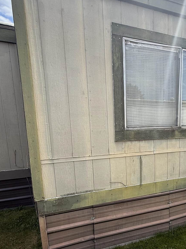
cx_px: 136
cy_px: 163
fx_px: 201
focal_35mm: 28
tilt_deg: -8.0
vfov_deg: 62.1
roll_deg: +0.4
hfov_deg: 48.1
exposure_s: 1/901
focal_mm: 2.22
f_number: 2.2
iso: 50
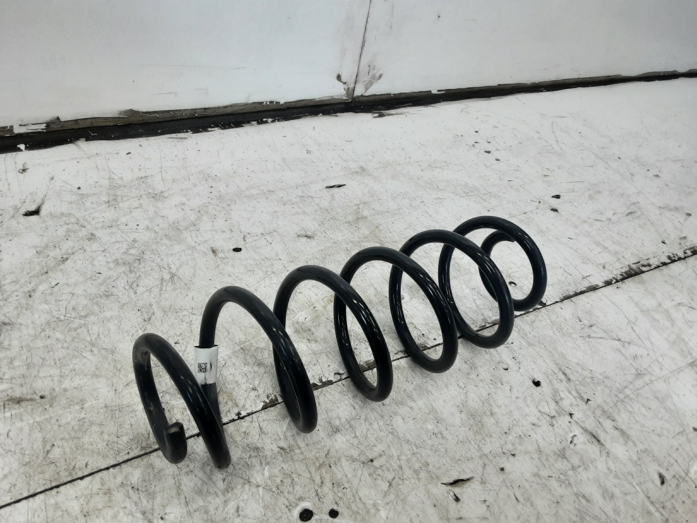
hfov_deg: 65.3
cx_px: 348
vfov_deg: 51.4
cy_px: 262
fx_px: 544
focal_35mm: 27
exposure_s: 1/50
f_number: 1.9
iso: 50
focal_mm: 2.91
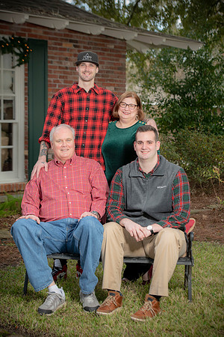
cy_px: 168
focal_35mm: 85
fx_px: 793
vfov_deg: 23.9
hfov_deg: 16.1
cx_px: 112
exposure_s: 1/200
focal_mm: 85
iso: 320
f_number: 5
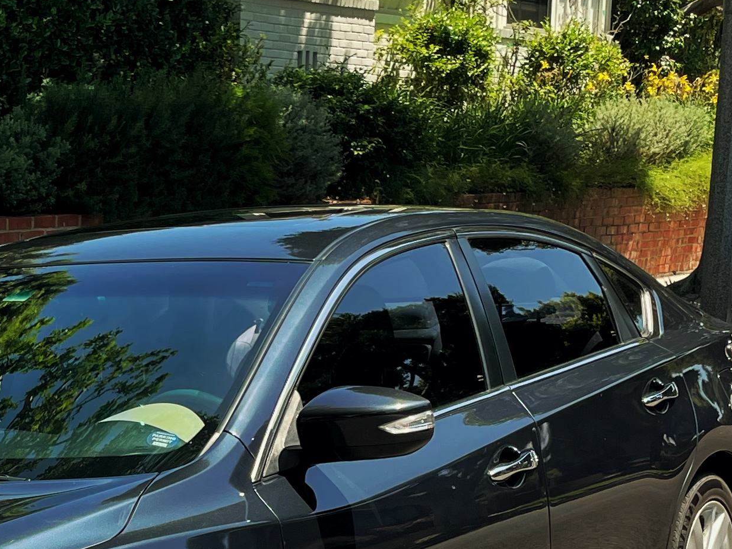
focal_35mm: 85
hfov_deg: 22.4
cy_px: 552
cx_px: 46
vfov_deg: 17.0
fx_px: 1798
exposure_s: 1/1401
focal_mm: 4.2
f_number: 1.6
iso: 32
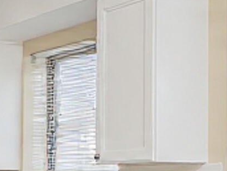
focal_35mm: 112
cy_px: 179
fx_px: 734
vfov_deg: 13.0
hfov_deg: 17.3
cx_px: 21
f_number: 5.6
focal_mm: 16
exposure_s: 1/60
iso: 50
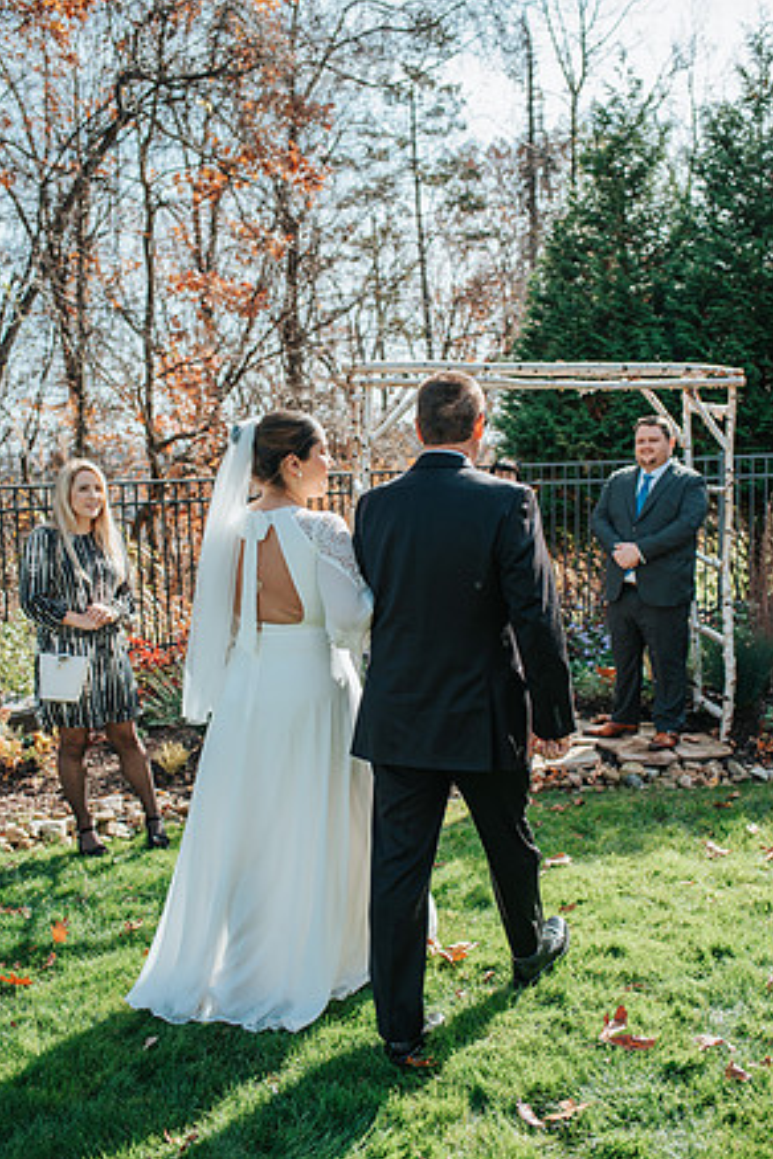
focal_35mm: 36
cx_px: 389
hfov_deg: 36.9
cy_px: 566
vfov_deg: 53.1
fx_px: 1159
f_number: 3.5
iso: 280
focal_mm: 35
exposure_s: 1/1250
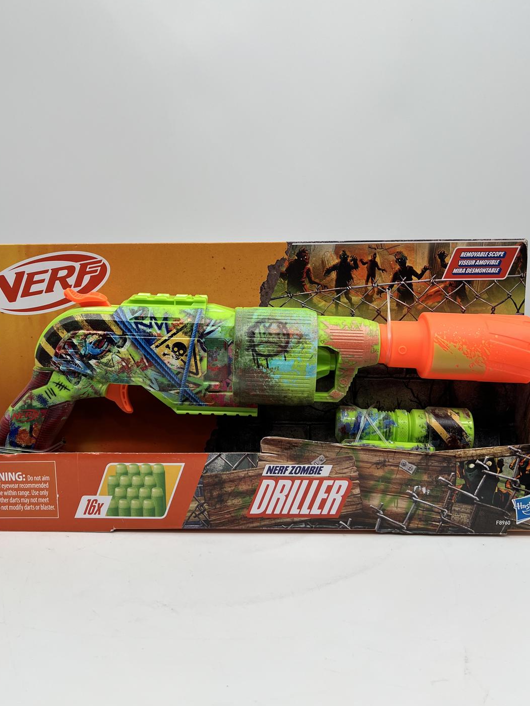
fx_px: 633
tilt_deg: -7.2
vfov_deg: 58.1
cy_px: 303
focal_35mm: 31
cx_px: 245
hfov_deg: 45.4
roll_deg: +0.2
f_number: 1.5
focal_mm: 5.7
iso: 50
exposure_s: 1/374
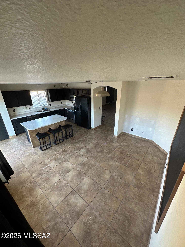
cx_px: 92
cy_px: 124
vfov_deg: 102.1
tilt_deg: -20.4
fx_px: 100
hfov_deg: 85.7
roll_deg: -0.4
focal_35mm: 14
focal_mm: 2.22
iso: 320
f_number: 2.2
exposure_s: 1/77
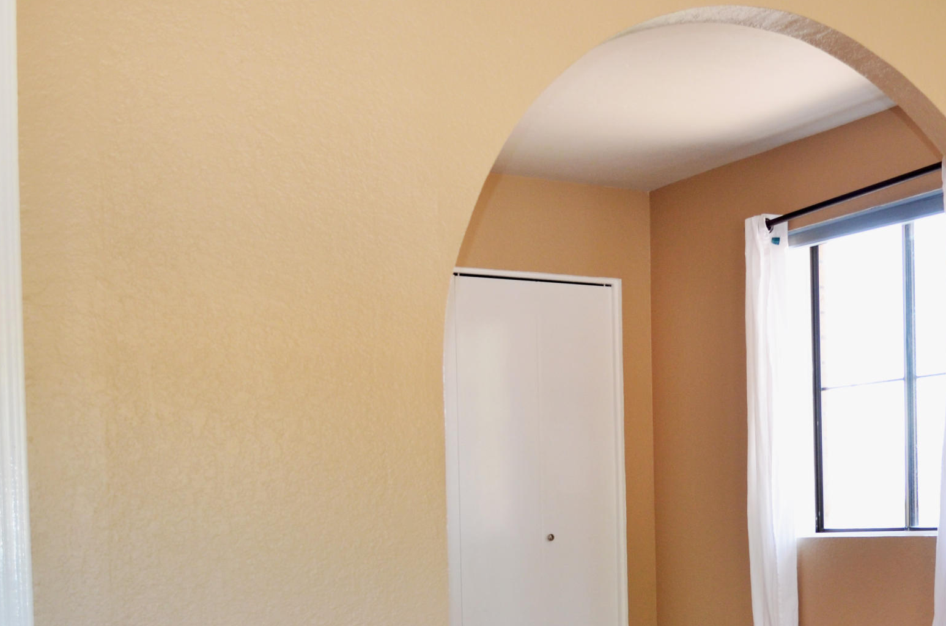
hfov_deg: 30.7
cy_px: 574
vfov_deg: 20.7
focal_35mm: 64
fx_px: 1678
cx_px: 762
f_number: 3.8
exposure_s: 1/100
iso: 400
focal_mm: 22
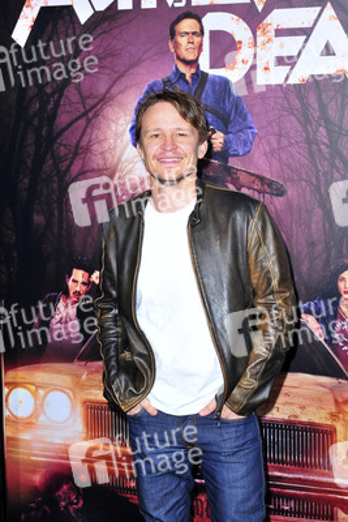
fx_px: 1014
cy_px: 261
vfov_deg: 28.8
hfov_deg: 19.5
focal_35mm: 70
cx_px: 174
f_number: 5.6
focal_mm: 70
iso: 640
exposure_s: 1/320
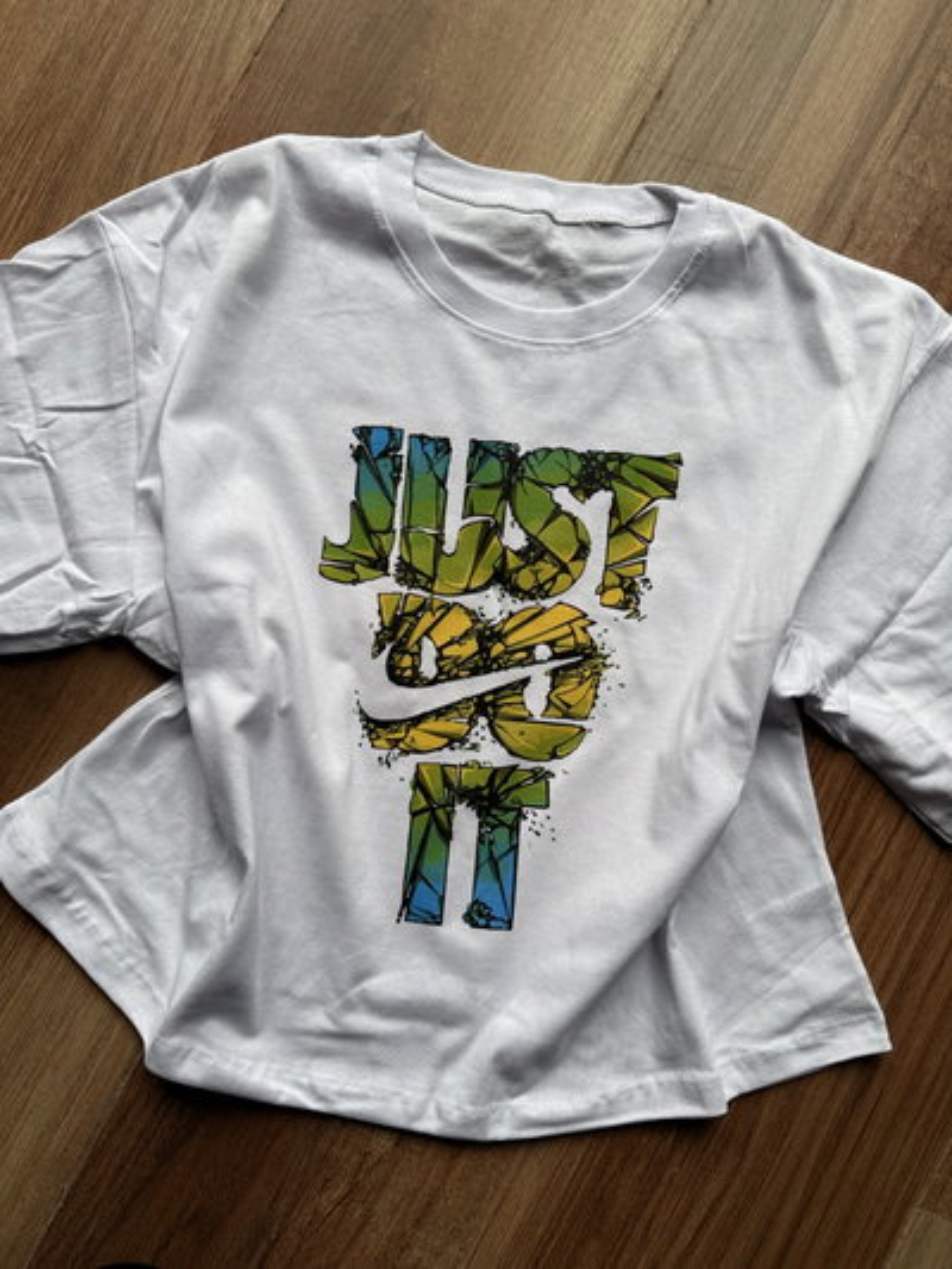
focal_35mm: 24
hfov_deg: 56.8
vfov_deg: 71.6
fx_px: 880
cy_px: 634
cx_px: 476
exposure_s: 1/183
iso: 64
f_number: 1.78
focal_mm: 6.76
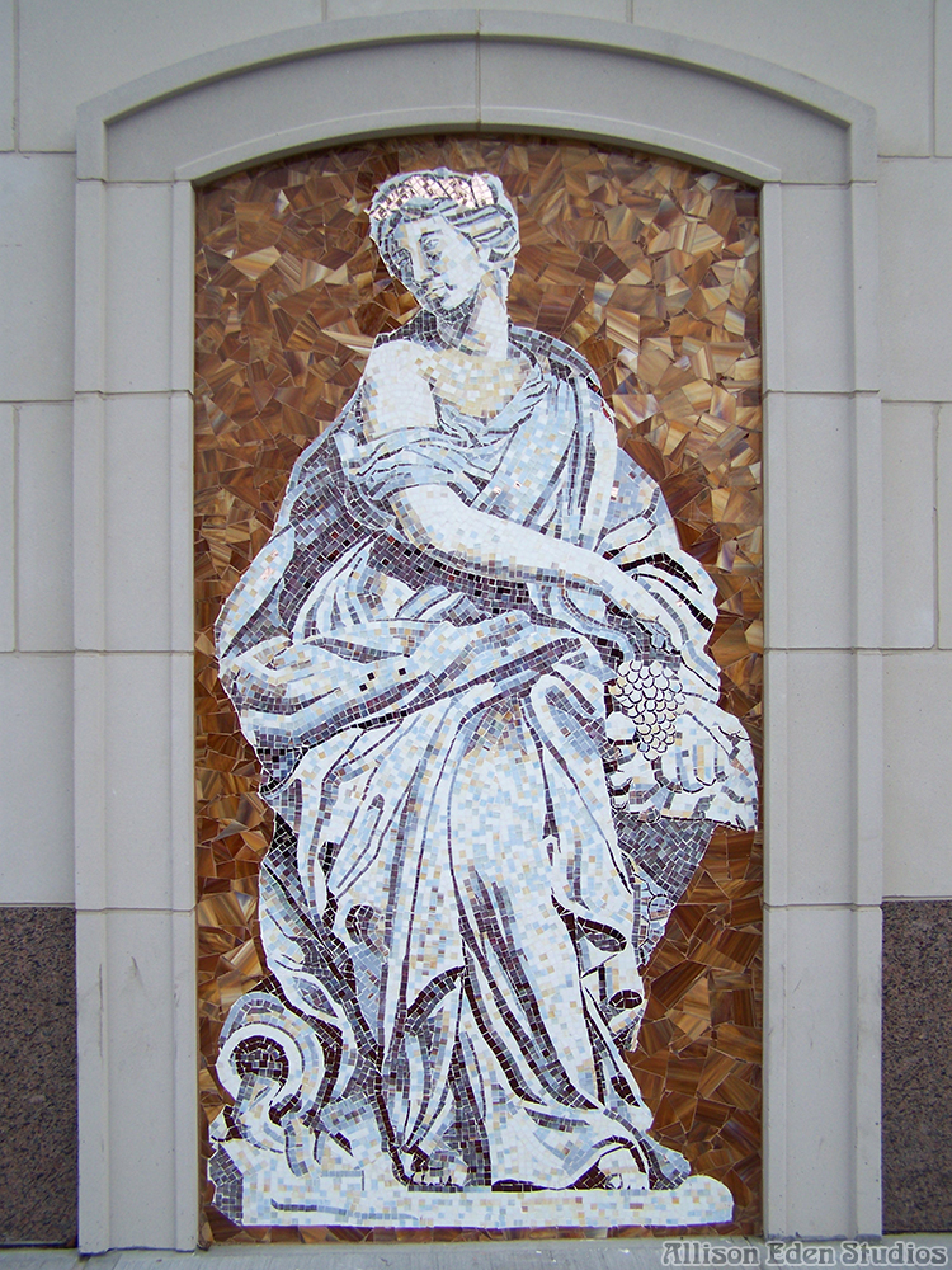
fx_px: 1393
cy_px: 635
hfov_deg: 37.7
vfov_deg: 49.0
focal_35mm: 38
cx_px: 476
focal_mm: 6.3
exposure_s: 1/320
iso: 64
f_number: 2.8
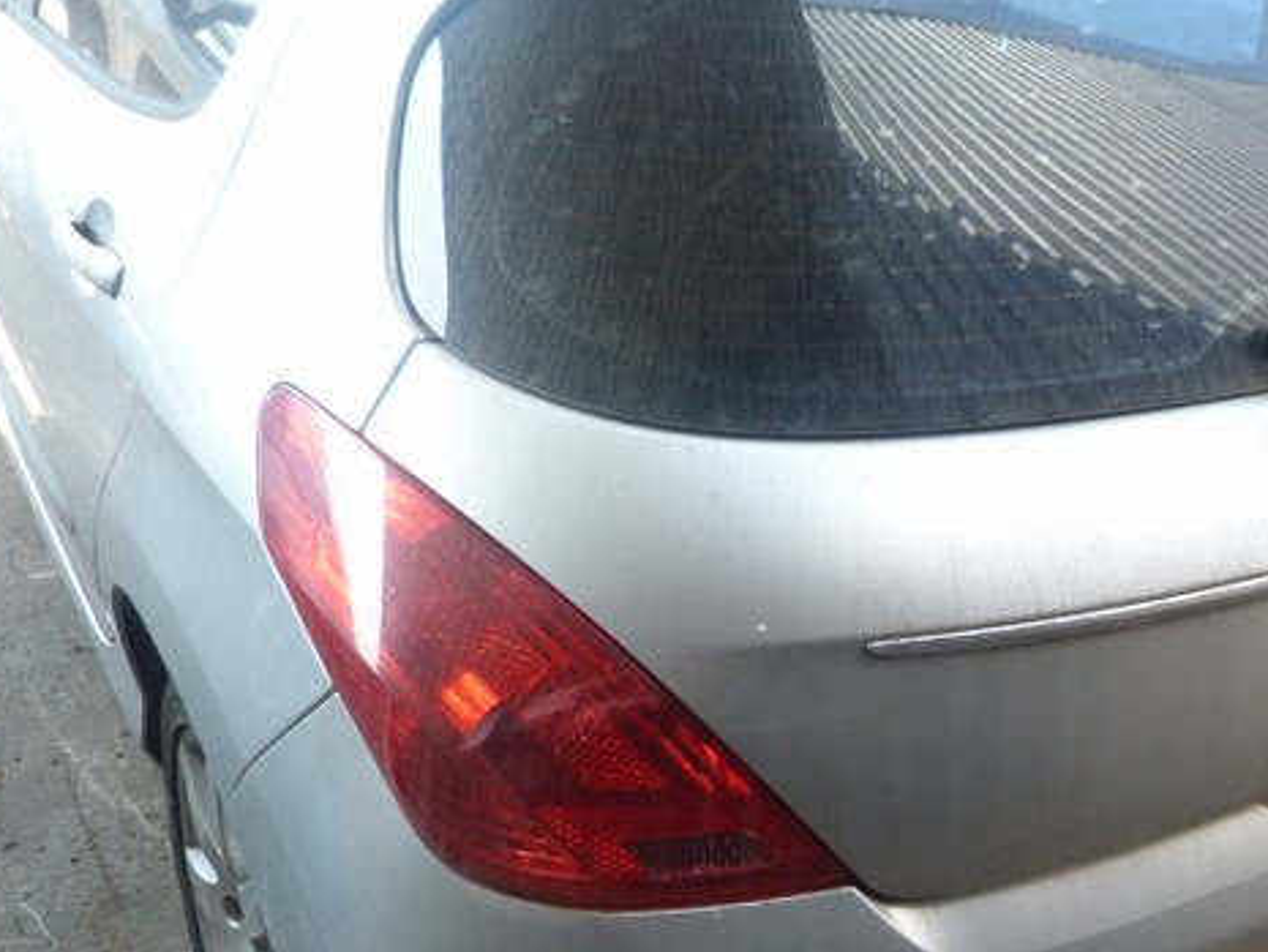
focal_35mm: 43
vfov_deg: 33.4
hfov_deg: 42.4
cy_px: 595
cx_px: 965
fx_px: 1576
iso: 125
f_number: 2.8
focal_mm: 4.5
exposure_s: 1/60
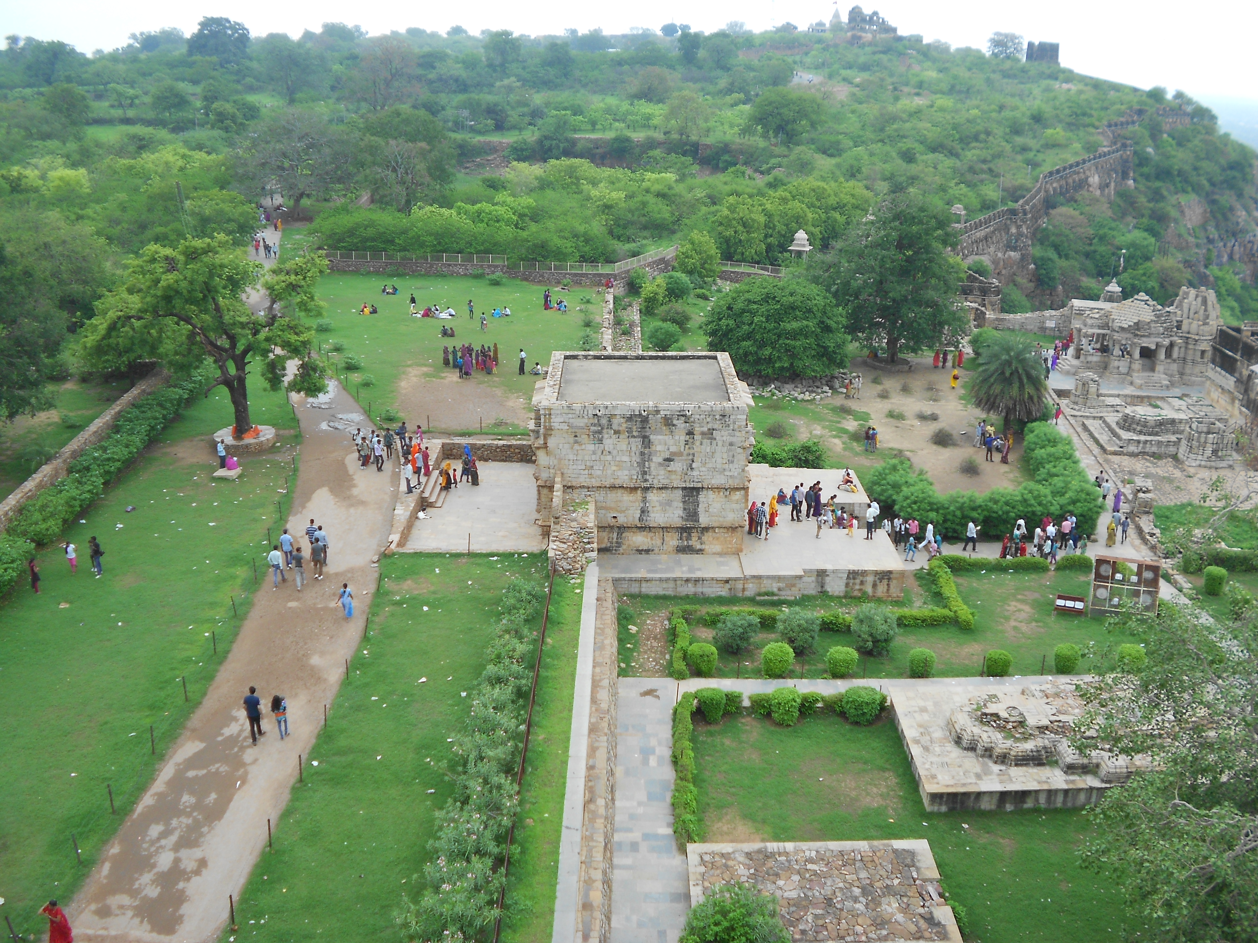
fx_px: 1781
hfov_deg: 38.9
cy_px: 472
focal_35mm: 49
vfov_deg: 29.7
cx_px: 629
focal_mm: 8.8
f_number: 4.5
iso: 80
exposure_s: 1/200
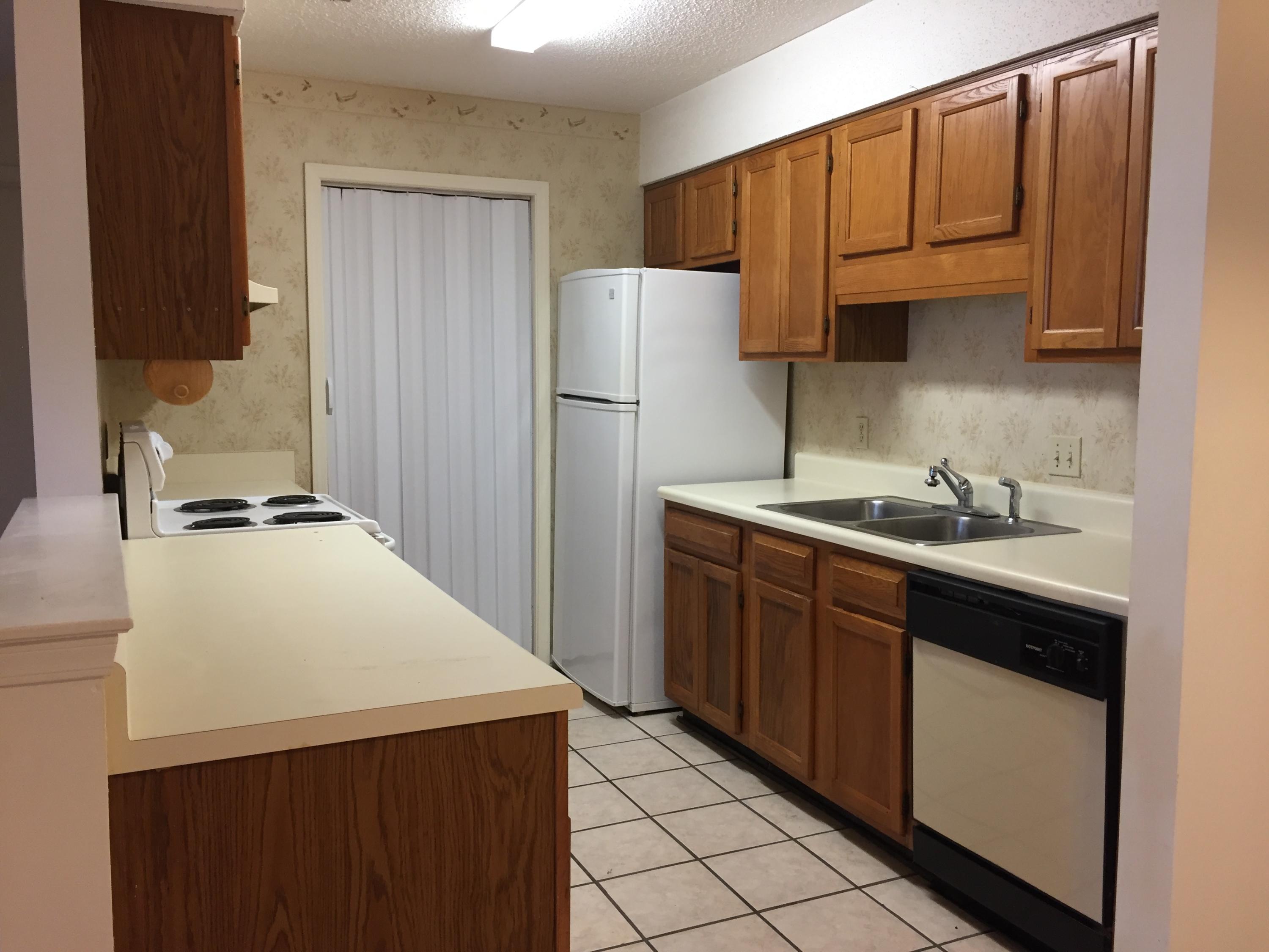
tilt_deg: -6.3
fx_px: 1063
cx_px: 634
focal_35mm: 29
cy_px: 476
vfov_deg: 48.2
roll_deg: -1.4
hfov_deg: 61.7
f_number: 2.2
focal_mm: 4.15
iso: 100
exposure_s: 1/30
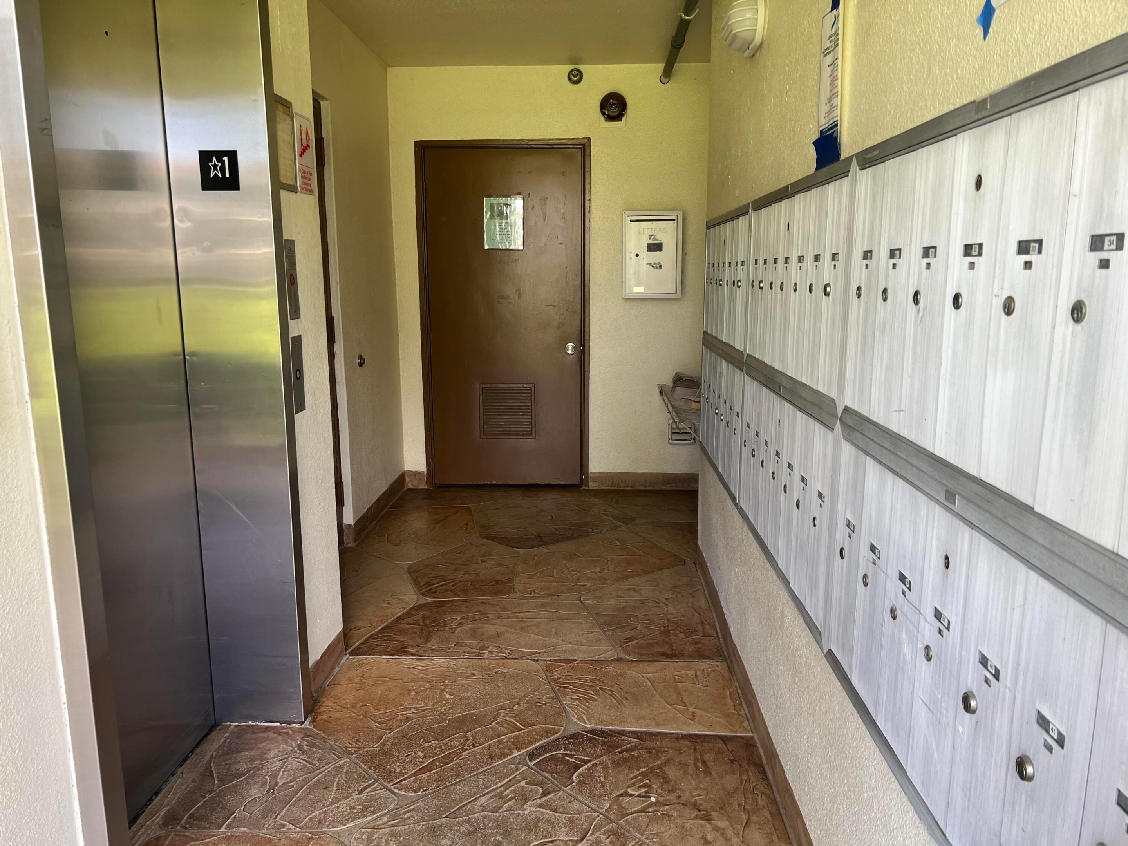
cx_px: 564
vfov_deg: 53.1
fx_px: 847
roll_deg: +0.7
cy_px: 423
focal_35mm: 26
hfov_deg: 67.3
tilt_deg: -10.5
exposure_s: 1/121
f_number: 1.5
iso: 50
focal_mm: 5.7
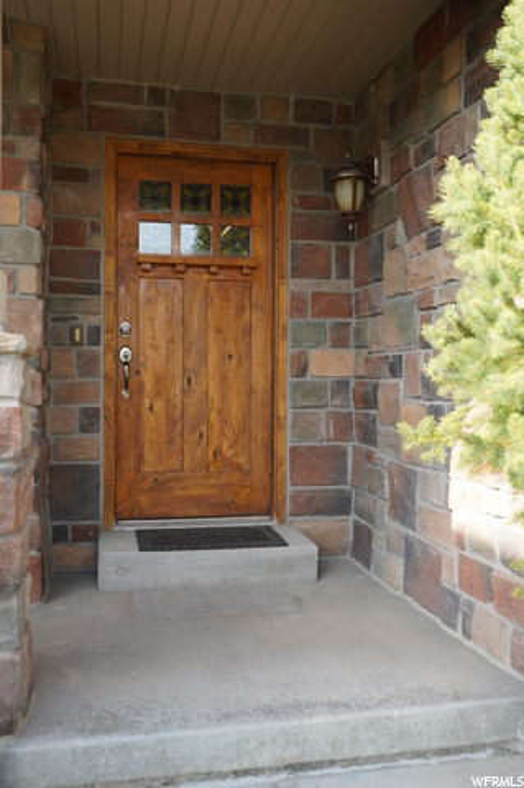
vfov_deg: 54.5
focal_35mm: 35
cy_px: 394
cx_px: 262
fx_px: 766
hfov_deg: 37.8
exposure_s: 1/160
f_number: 4
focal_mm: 35
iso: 160
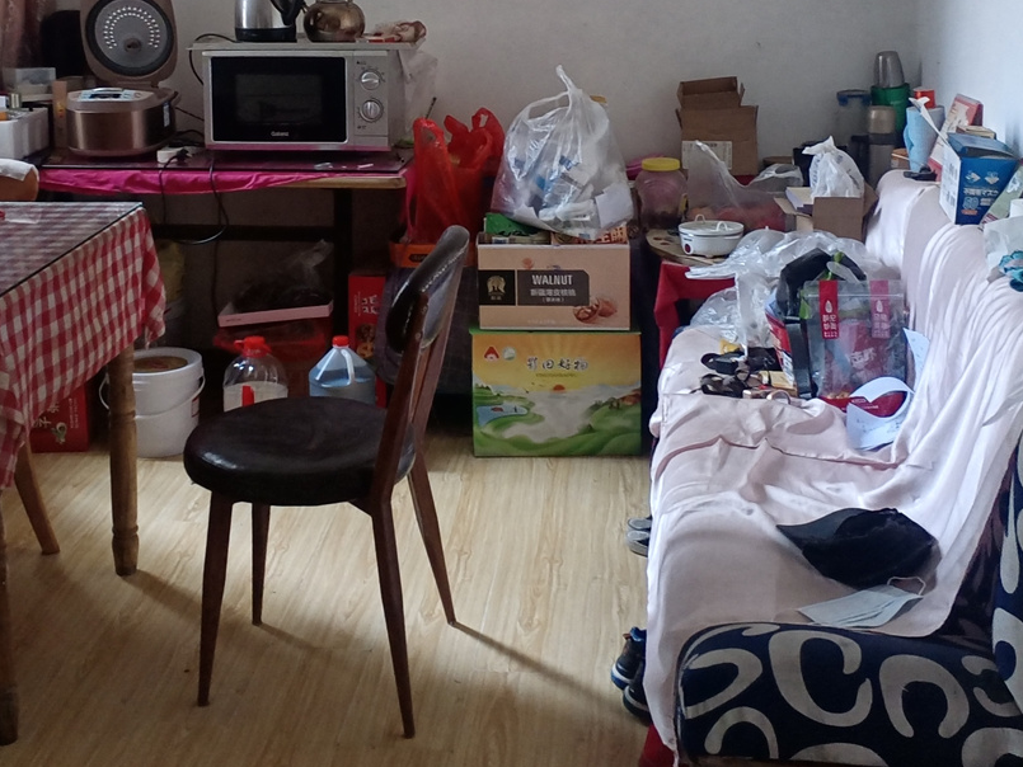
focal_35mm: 56
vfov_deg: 25.7
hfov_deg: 34.2
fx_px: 1655
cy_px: 156
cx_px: 388
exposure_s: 1/33.3
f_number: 1.8
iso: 904
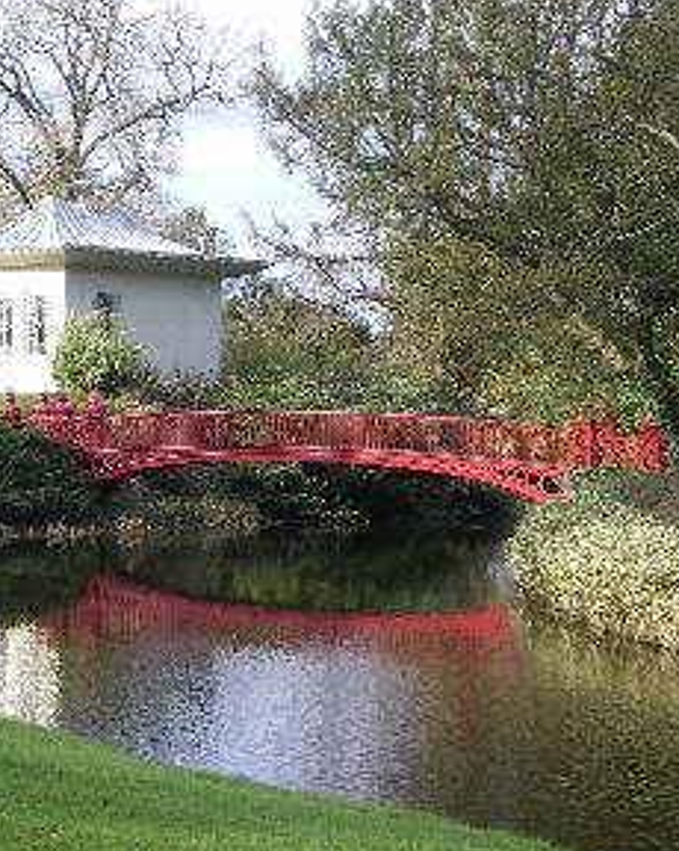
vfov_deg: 20.2
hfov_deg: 16.1
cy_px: 431
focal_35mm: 95
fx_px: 2389
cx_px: 183
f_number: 4.6
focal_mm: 12.3
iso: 50
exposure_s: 1/100
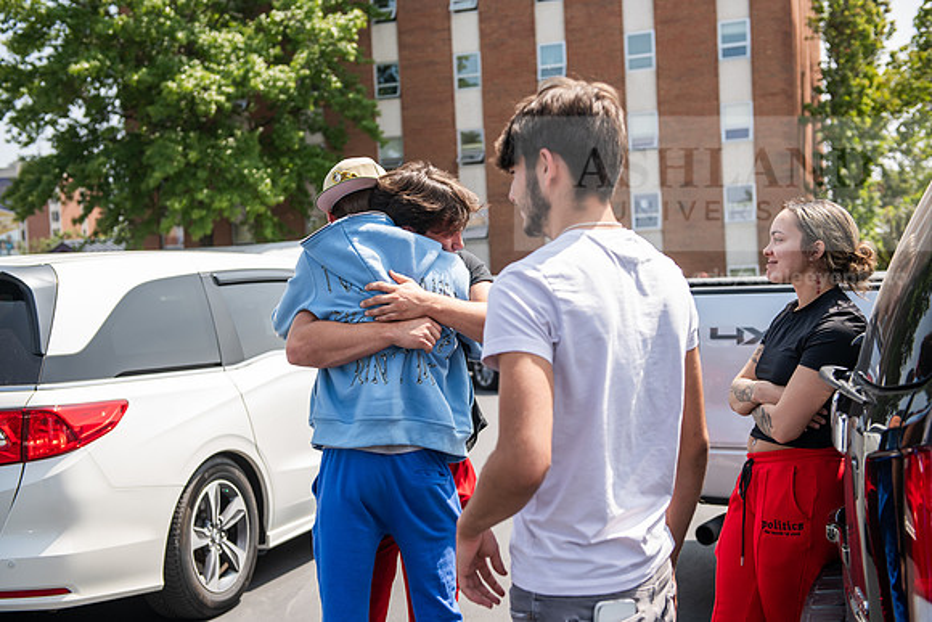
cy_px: 311
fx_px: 1243
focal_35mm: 48
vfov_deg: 28.1
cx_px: 466
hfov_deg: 41.1
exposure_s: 1/400
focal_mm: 48
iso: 100
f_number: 3.5
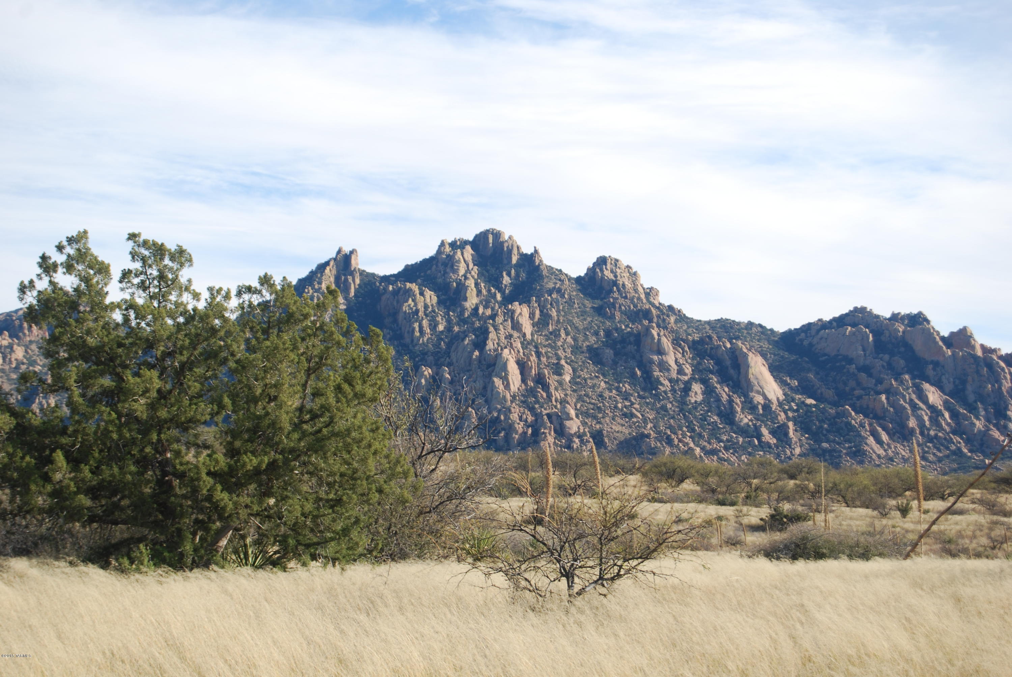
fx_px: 2322
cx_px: 506
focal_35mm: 82
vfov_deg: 16.6
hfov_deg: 24.6
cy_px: 338
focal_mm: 55
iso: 100
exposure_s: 1/160
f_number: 6.3
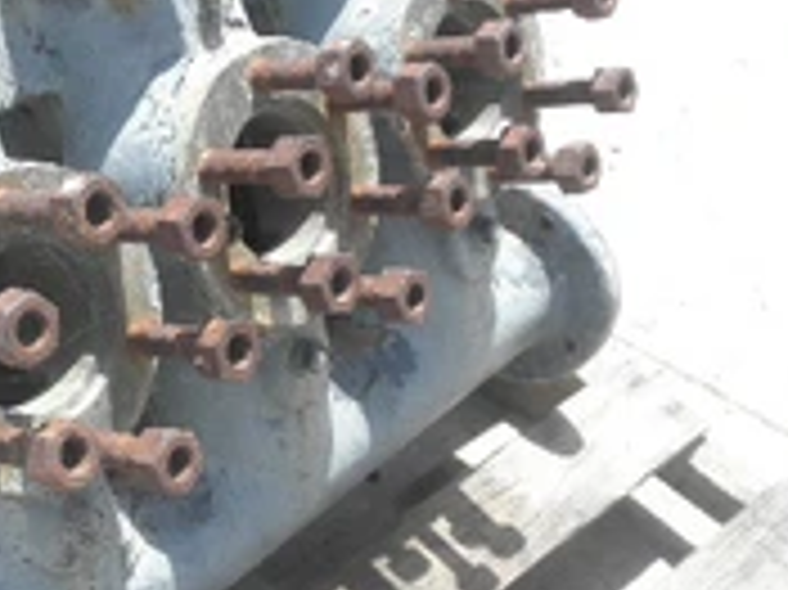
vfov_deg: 22.9
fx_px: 1456
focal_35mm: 64
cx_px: 27
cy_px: 302
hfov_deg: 28.7
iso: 64
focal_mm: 5
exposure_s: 1/40
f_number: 8.5
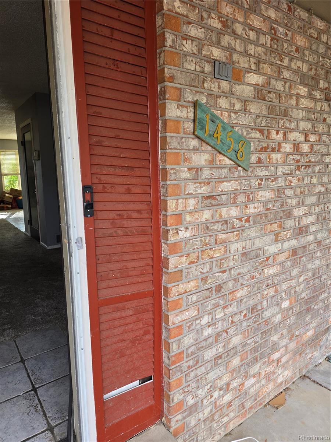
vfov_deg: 73.9
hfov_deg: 58.9
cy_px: 221
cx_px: 166
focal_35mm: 23
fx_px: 293
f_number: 1.7
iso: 40
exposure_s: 1/180
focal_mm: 6.3
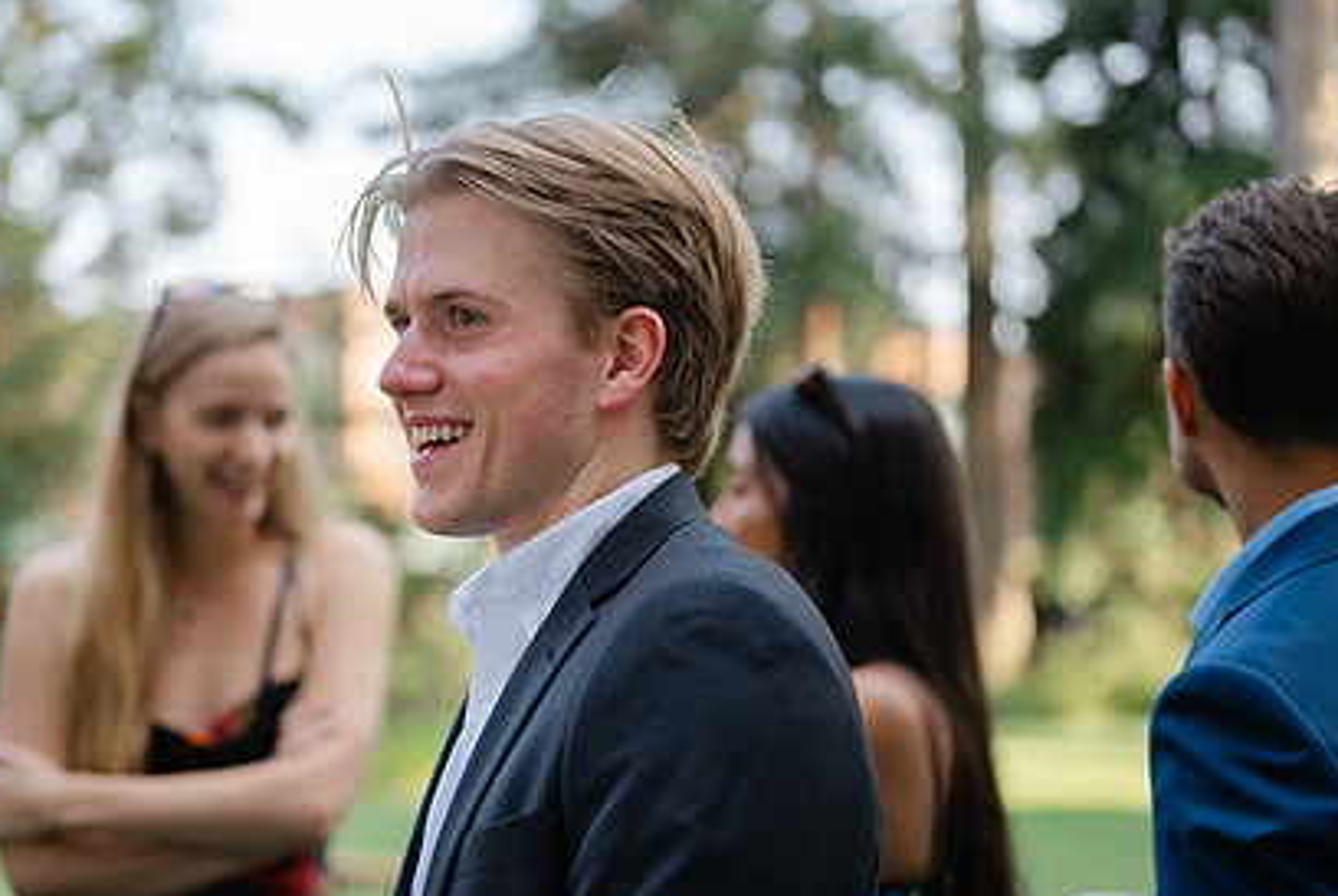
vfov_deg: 19.2
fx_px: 2642
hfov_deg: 28.3
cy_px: 546
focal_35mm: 71
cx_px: 492
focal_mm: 50
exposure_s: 1/250
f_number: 1.8
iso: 64
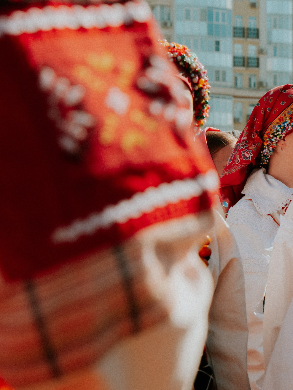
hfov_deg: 11.0
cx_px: 299
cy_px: 185
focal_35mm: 133
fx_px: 1501
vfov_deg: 14.8
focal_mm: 46
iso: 160
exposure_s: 1/1000
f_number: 5
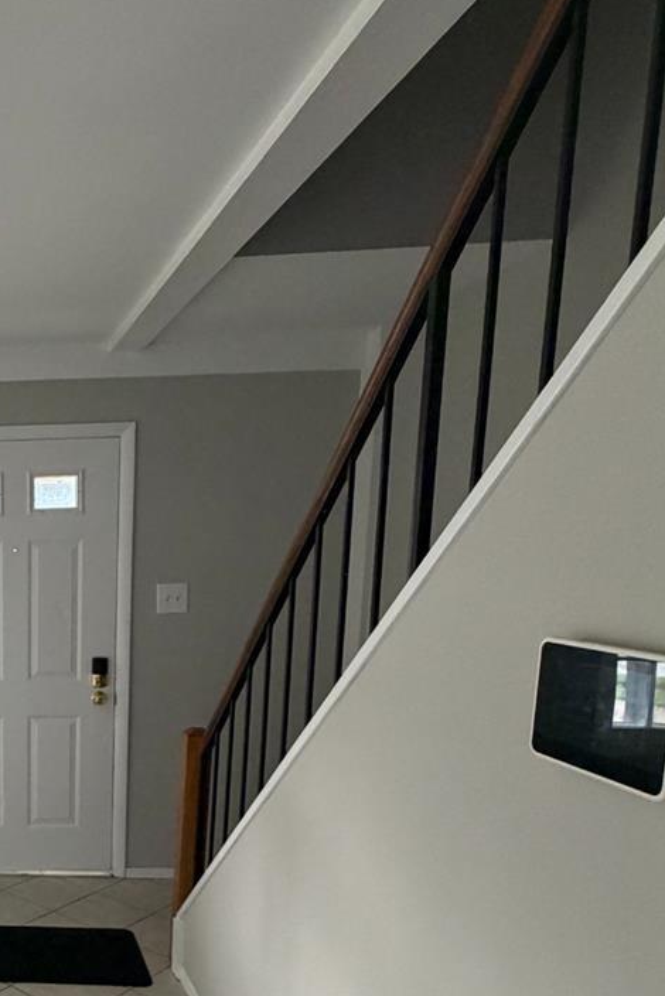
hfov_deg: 35.1
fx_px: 858
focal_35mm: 31
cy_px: 688
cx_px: -100
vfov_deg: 58.5
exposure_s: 1/80
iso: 320
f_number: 2.2
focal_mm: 2.22
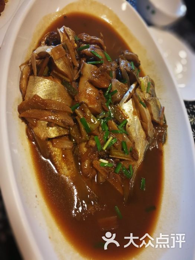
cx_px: 98
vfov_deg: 65.3
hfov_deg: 51.4
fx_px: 203
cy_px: 130
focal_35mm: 27
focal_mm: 3.95
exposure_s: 1/33.3
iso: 250
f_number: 4
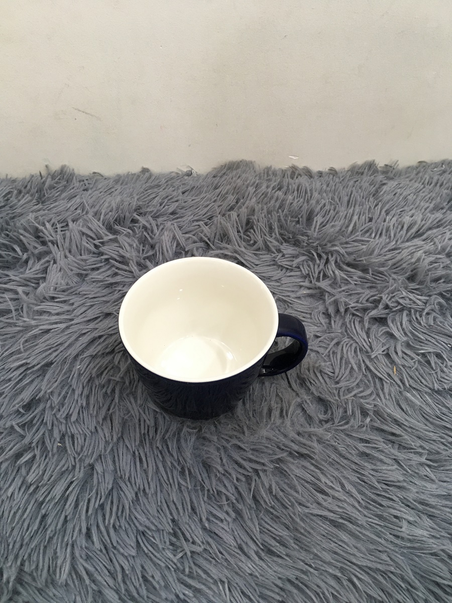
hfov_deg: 48.2
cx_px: 226
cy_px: 302
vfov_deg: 61.7
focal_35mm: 29
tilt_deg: -50.4
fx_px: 505
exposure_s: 1/33
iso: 125
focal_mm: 4.15
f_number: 2.2
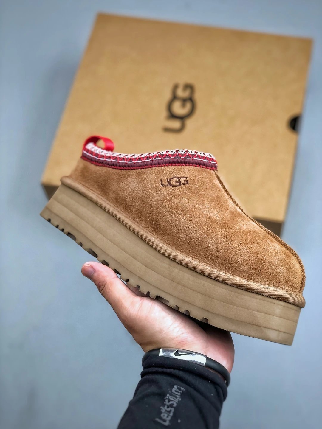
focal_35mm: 57
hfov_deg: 25.7
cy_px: 214
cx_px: 161
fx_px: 707
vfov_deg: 33.8
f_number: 2.8
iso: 20
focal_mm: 6.6
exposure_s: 1/33
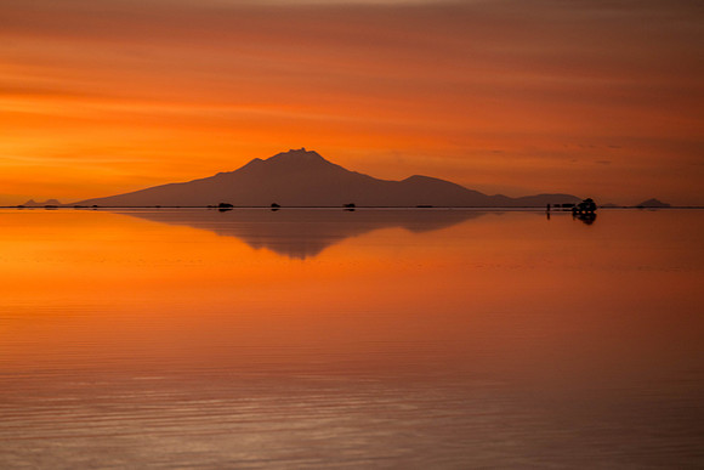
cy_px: 235
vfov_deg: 6.6
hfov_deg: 9.8
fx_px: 4096
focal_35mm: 209
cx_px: 352
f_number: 6.3
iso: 1000
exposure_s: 1/20
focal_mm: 200
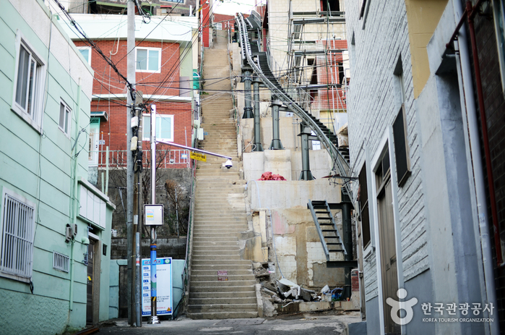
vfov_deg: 29.7
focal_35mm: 45
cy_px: 168
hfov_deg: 43.7
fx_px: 630
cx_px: 252
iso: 100
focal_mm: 30
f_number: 1.4
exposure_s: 1/400
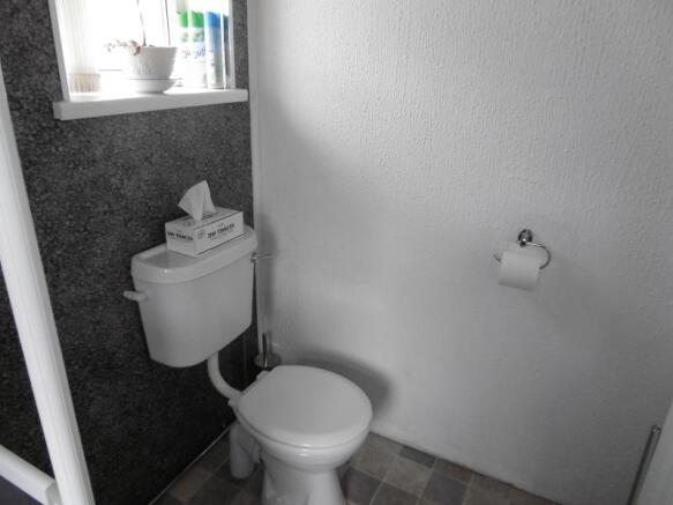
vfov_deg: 56.8
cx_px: 336
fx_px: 467
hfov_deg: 71.6
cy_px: 252
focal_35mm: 24
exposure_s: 1/60
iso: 250
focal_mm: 4.3
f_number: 3.1
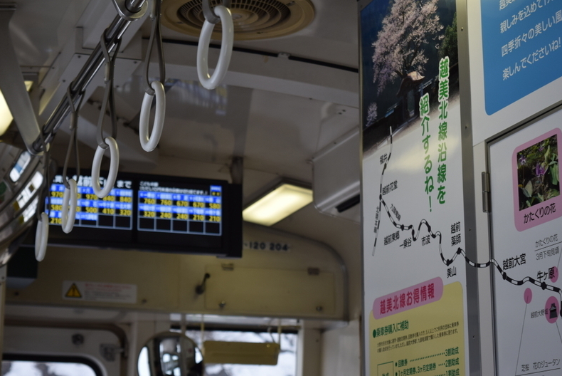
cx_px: 280
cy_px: 189
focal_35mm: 84
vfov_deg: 16.4
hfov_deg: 24.3
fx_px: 1305
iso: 100
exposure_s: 1/40
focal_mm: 55
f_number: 5.6
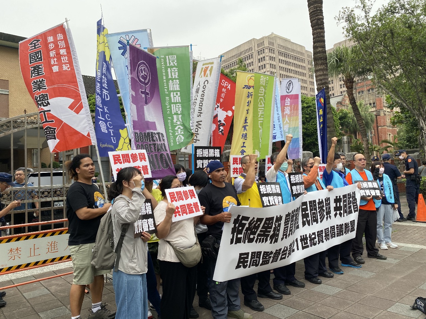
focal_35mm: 26
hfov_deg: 67.3
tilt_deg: +4.7
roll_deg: +2.9
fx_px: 320
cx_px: 213
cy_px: 160
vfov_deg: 53.1
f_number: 1.8
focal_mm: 4.25
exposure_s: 1/330
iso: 32
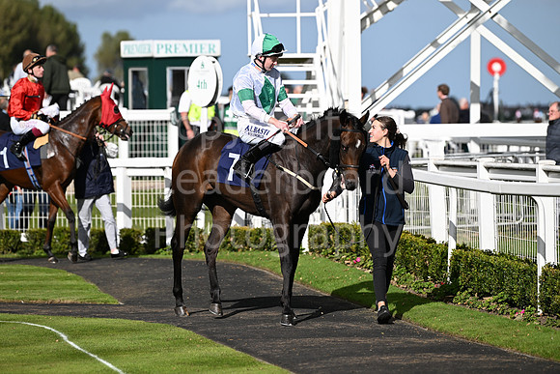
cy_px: 187
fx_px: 3112
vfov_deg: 6.9
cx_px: 280
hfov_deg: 10.3
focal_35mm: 200
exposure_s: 1/8000
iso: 500
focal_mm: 200
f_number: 4
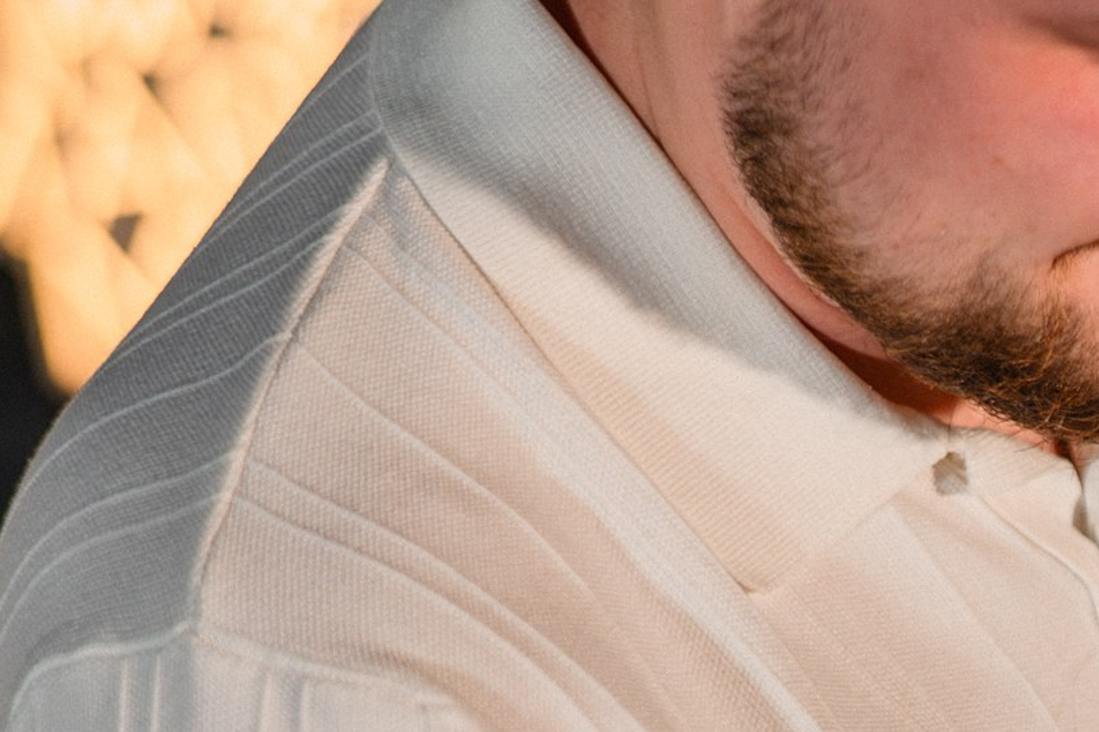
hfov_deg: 13.3
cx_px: 1292
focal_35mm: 150
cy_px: 954
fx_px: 4578
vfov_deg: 9.0
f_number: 2.2
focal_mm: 50
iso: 1600
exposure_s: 1/320
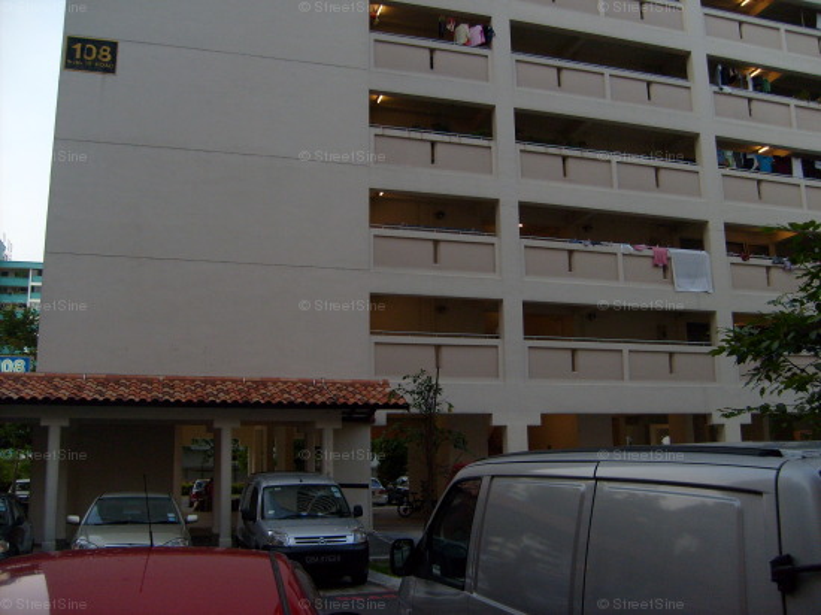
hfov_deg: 52.6
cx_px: 410
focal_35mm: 35
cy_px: 308
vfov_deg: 40.7
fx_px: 830
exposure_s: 1/125
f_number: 2.8
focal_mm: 5.8
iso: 80
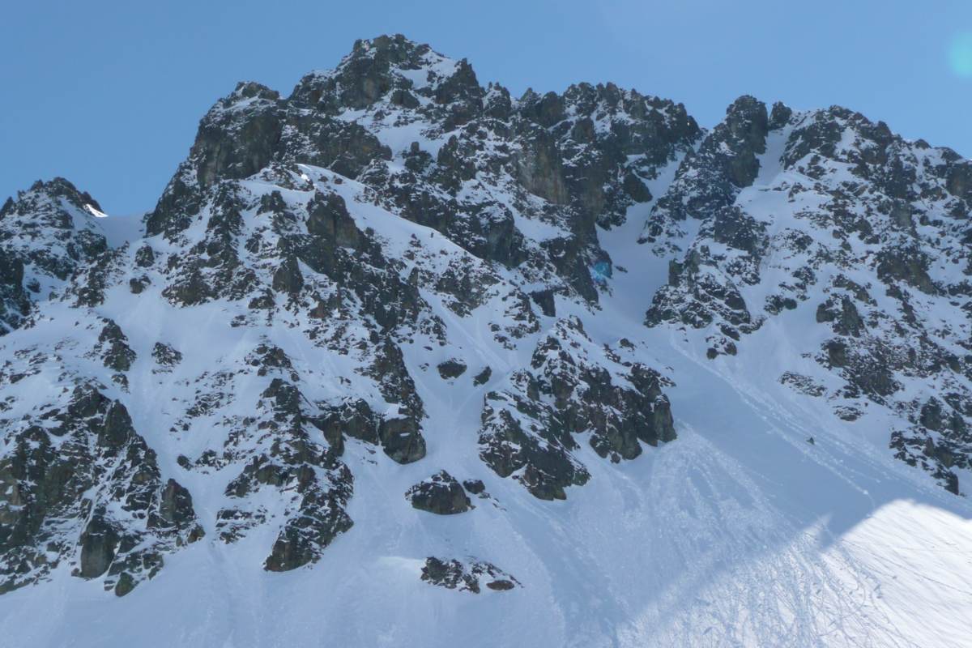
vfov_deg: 17.7
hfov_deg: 26.3
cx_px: 486
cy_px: 324
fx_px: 2079
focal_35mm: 77
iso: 100
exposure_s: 1/800
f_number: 4.6
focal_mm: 12.7
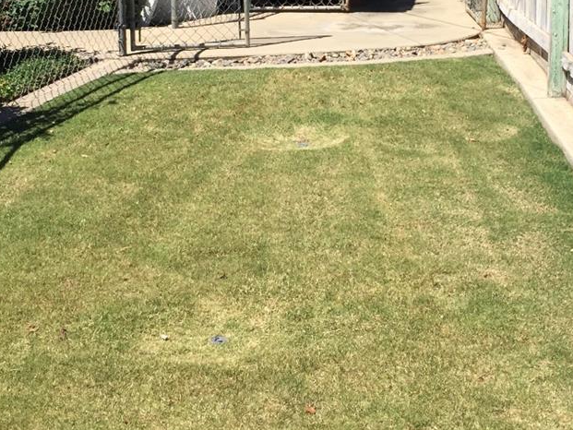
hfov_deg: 27.6
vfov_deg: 20.7
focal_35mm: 70
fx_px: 1159
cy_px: 71
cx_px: 373
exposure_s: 1/1980
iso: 32
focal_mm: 4.15
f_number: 2.2
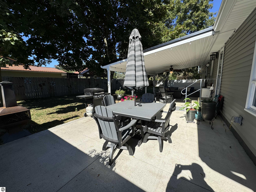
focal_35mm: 14
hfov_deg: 102.1
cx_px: 128
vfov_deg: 85.7
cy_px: 96
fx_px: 104
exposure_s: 1/1078
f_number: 2.2
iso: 40
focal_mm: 2.22
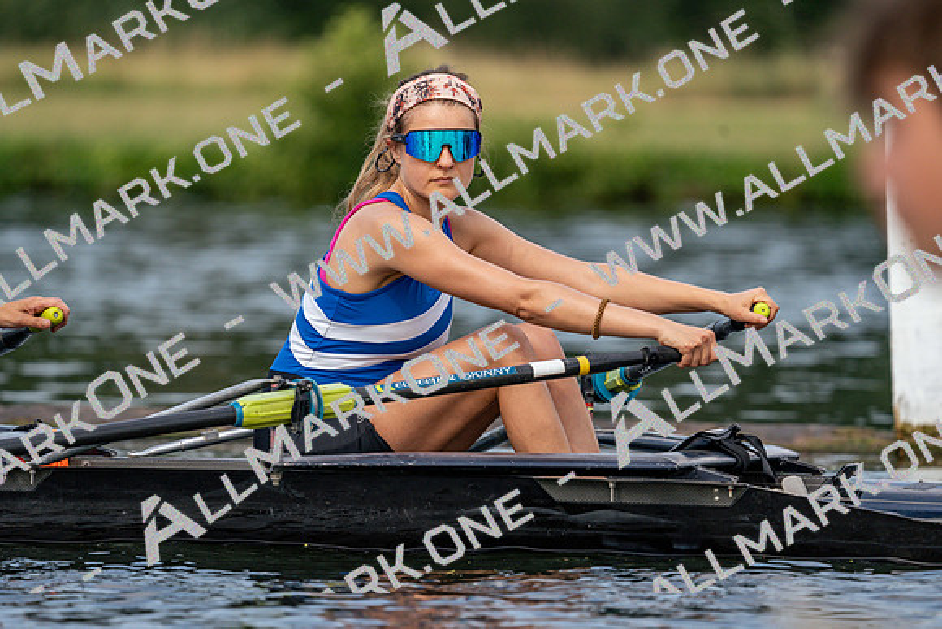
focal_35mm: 407
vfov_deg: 3.4
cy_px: 314
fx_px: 10652
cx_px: 471
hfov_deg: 5.1
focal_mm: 407
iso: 500
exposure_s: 1/1600
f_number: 6.3
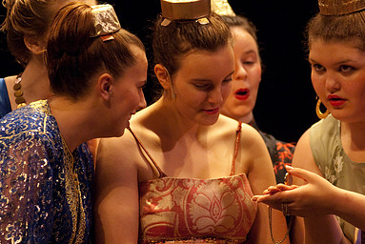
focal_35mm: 421
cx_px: 247
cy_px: 71
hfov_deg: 4.9
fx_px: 4269
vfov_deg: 3.3
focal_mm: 185
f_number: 2.8
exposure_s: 1/160
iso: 1000
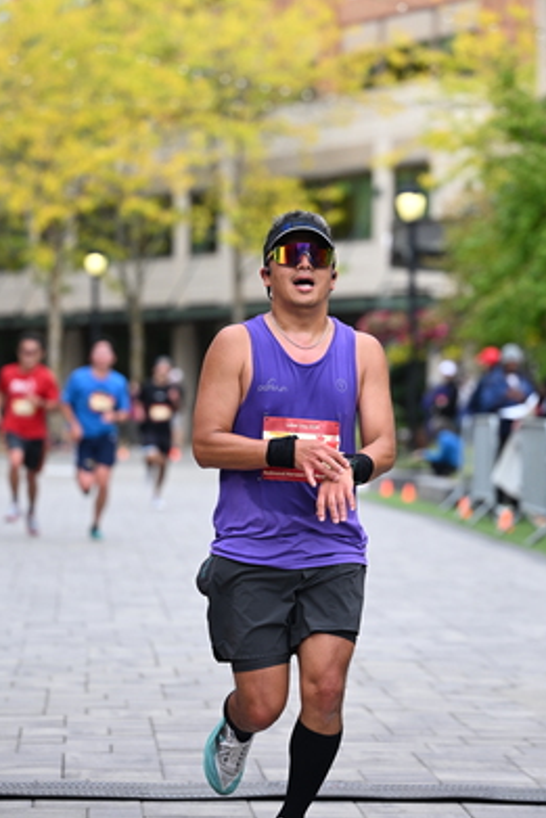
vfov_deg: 14.1
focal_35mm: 145
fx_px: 3296
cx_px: 325
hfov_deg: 9.5
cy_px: 358
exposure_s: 1/2000
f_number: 2.8
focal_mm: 103
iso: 640
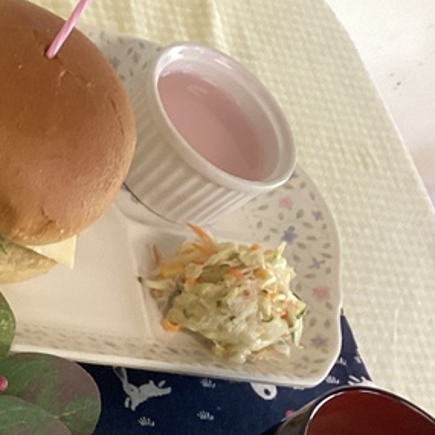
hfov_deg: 16.1
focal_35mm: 96
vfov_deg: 17.6
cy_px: 443
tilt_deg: -53.0
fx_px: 1365
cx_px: -278
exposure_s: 1/50
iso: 160
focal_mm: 3.3
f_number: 2.4
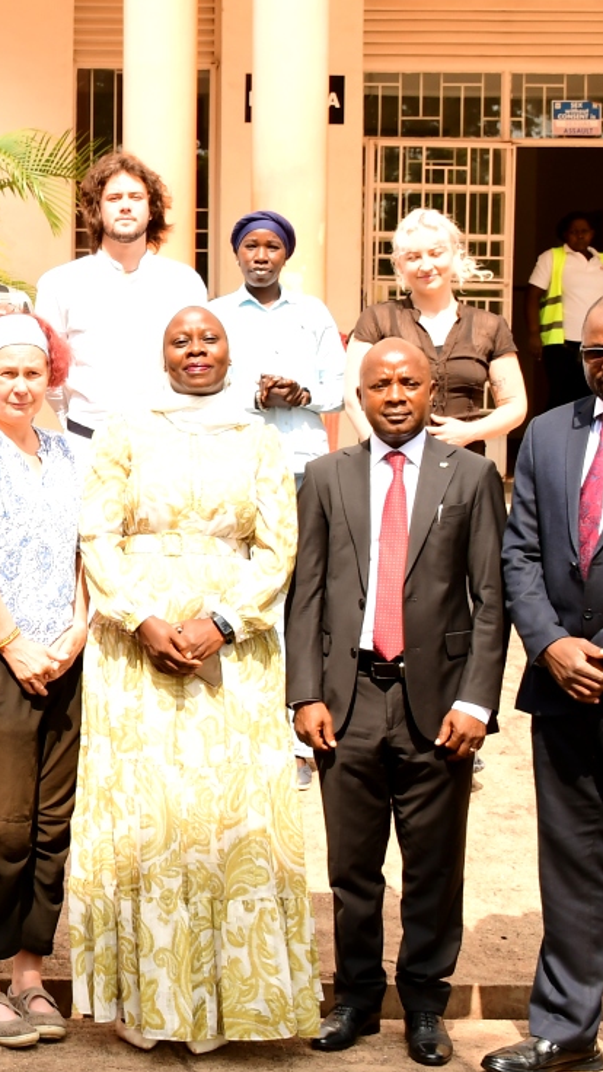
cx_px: -323
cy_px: 449
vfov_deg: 25.9
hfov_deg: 13.8
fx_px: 2331
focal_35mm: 82
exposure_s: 1/160
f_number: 5.6
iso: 100
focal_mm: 24
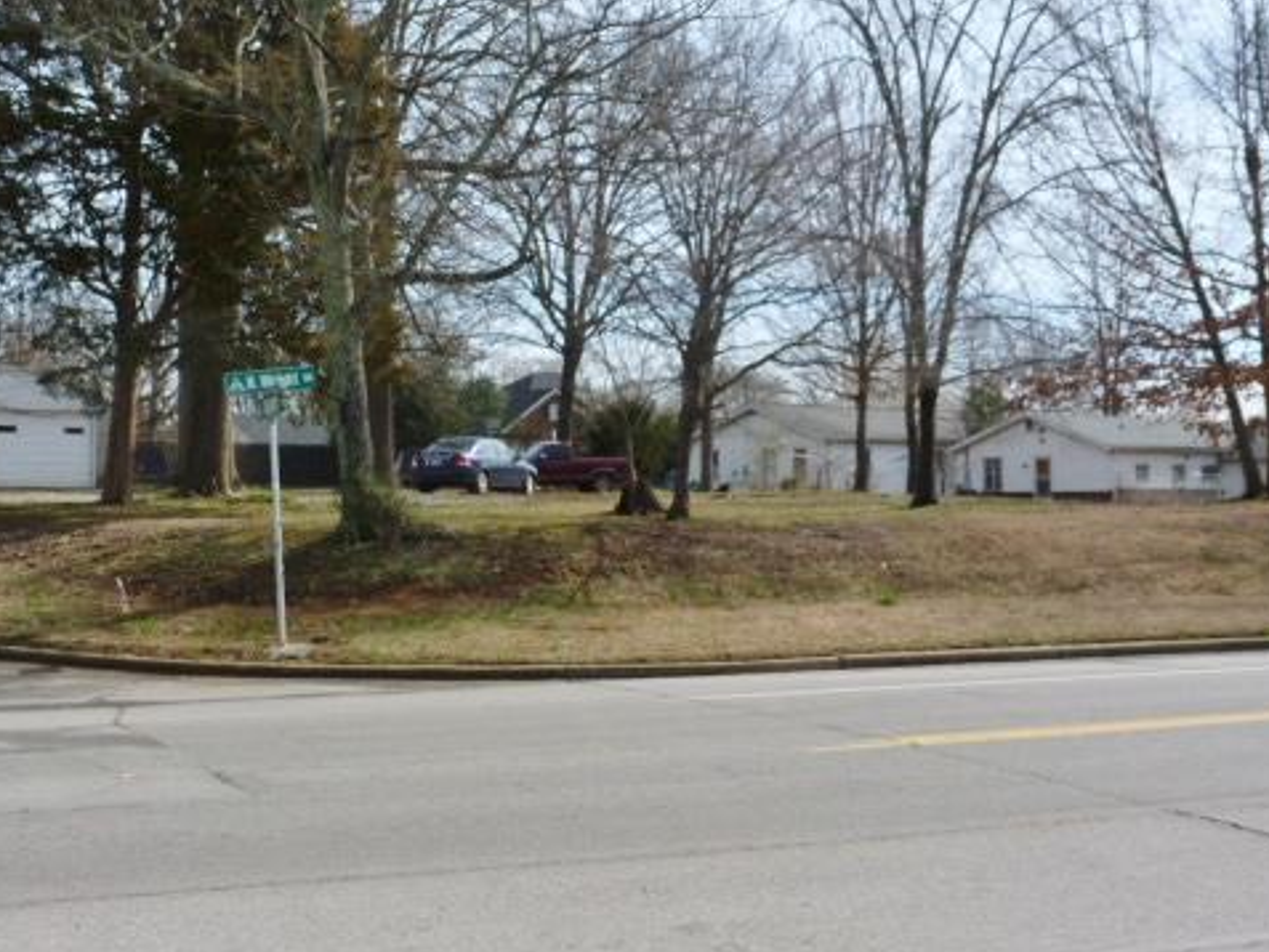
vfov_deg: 26.5
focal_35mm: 55
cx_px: 753
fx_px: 2017
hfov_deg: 34.8
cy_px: 362
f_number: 4.5
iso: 100
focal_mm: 7.4
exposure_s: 1/500
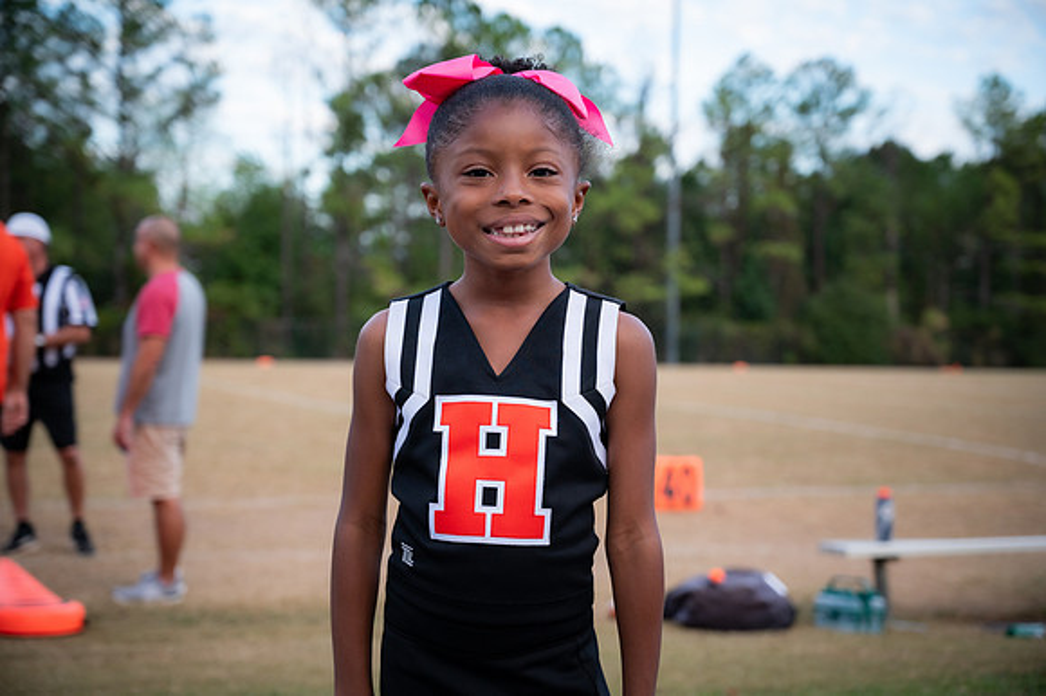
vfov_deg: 23.4
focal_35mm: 58
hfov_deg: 34.5
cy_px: 348
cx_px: 523
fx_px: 1684
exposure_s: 1/640
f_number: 4
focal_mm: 58
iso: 640
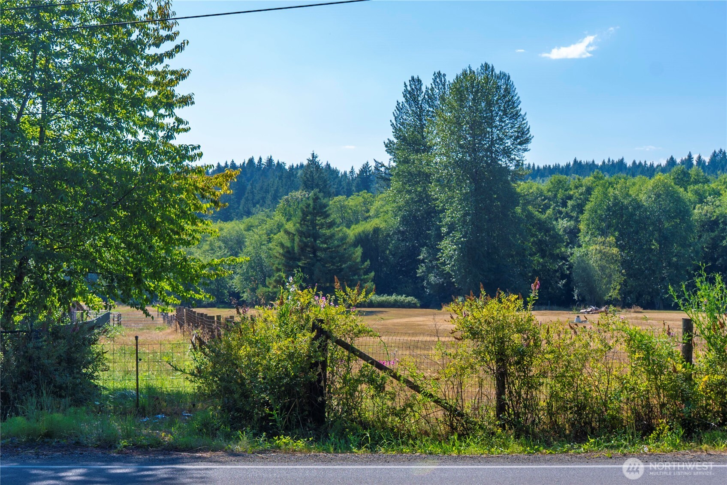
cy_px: 242
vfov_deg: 40.0
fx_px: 667
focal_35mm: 33
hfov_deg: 57.2
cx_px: 364
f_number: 7.1
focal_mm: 33
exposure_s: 1/200
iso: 80
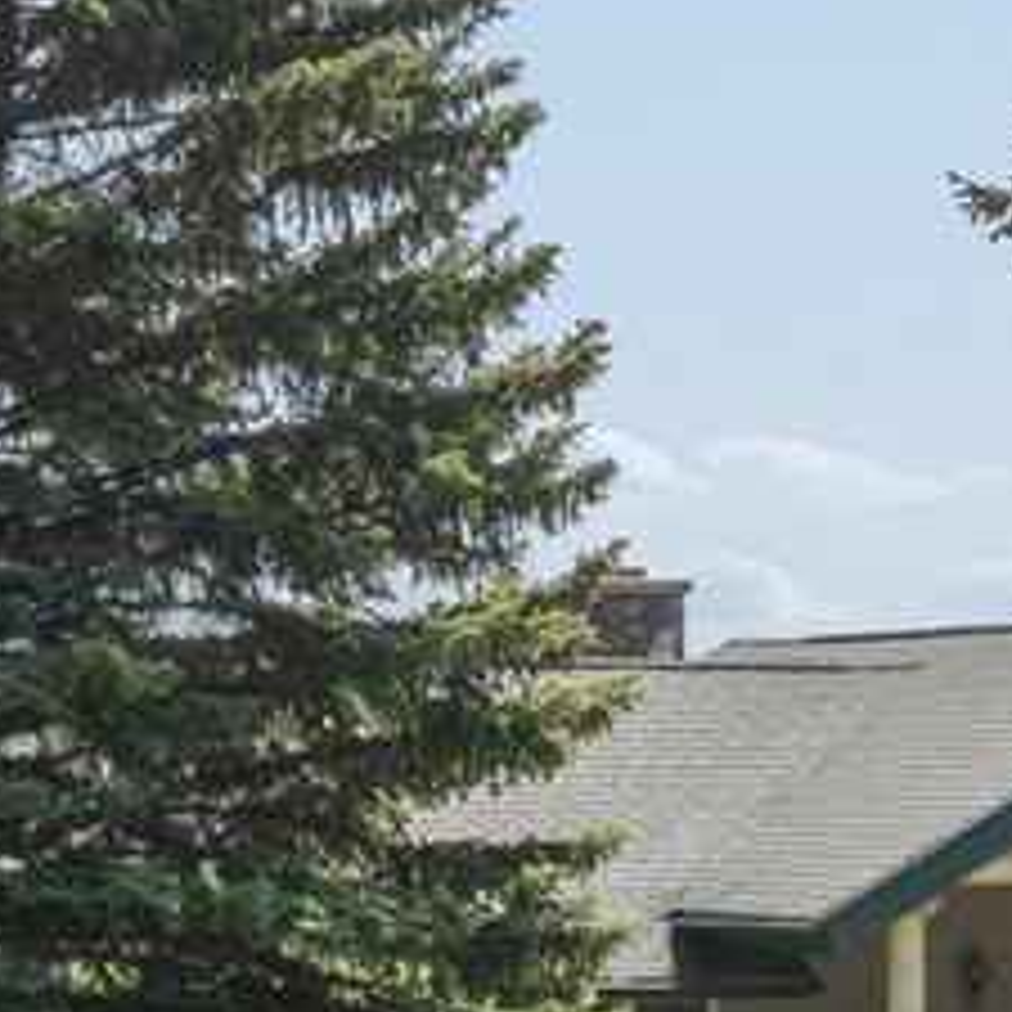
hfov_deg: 6.1
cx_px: 1876
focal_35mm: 280
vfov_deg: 6.2
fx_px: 9261
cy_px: 1277
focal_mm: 30
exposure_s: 1/640
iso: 100
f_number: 6.3
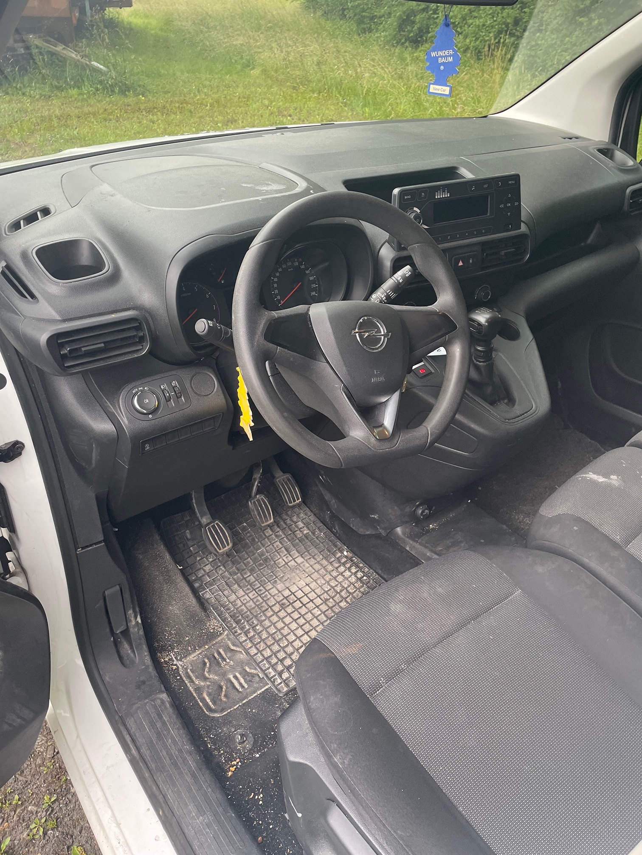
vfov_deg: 67.3
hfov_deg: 53.1
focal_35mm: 26
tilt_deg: -36.7
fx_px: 643
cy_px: 428
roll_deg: -0.4
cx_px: 321
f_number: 1.6
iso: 100
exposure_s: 1/121
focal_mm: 4.2
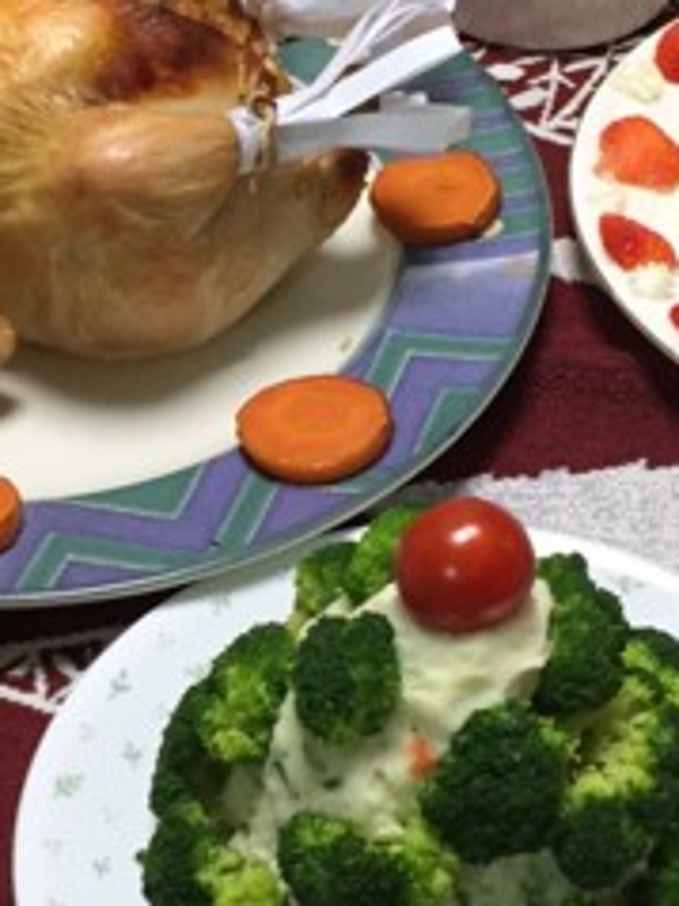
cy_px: 428
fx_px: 2539
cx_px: 186
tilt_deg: -45.0
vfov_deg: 20.2
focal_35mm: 97
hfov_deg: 15.2
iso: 50
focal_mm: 4.15
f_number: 2.2
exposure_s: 1/30
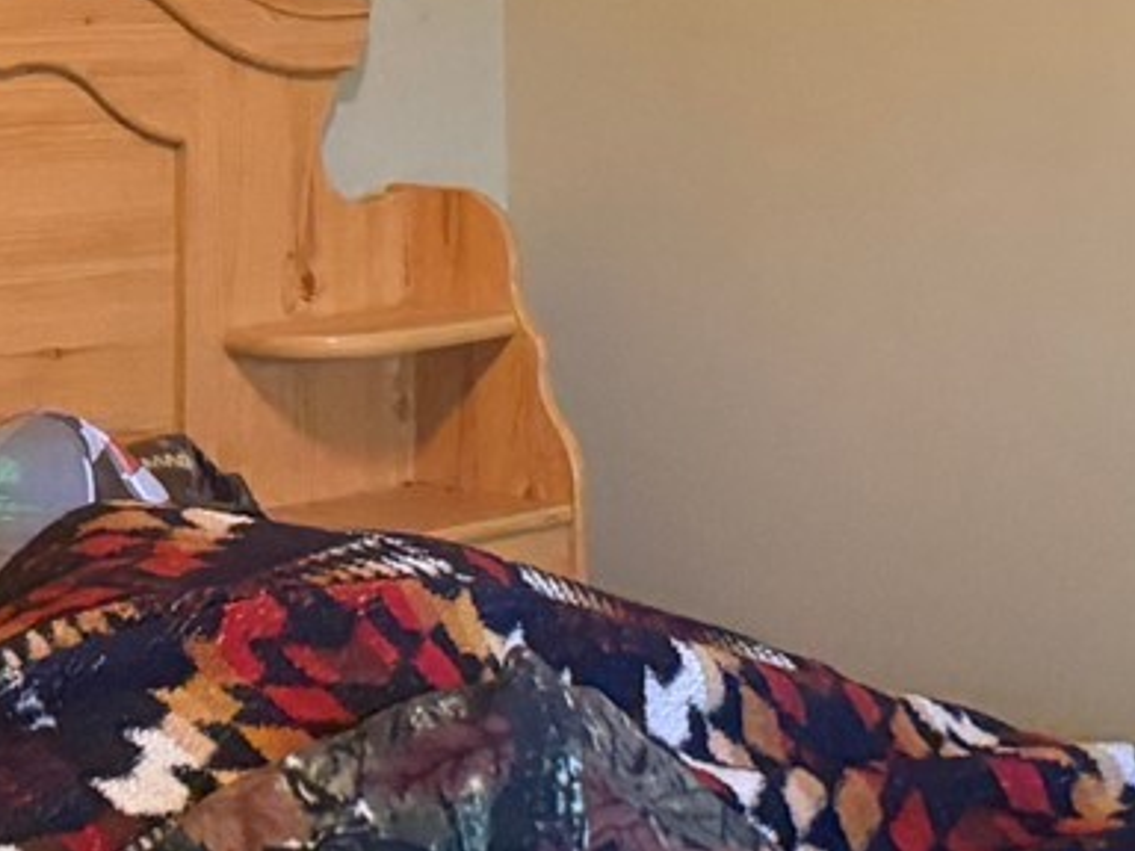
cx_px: 393
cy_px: -423
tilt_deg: +4.3
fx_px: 3935
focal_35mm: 120
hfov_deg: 16.4
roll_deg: +0.8
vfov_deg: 11.8
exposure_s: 1/60
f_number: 1.78
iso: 640
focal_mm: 6.76
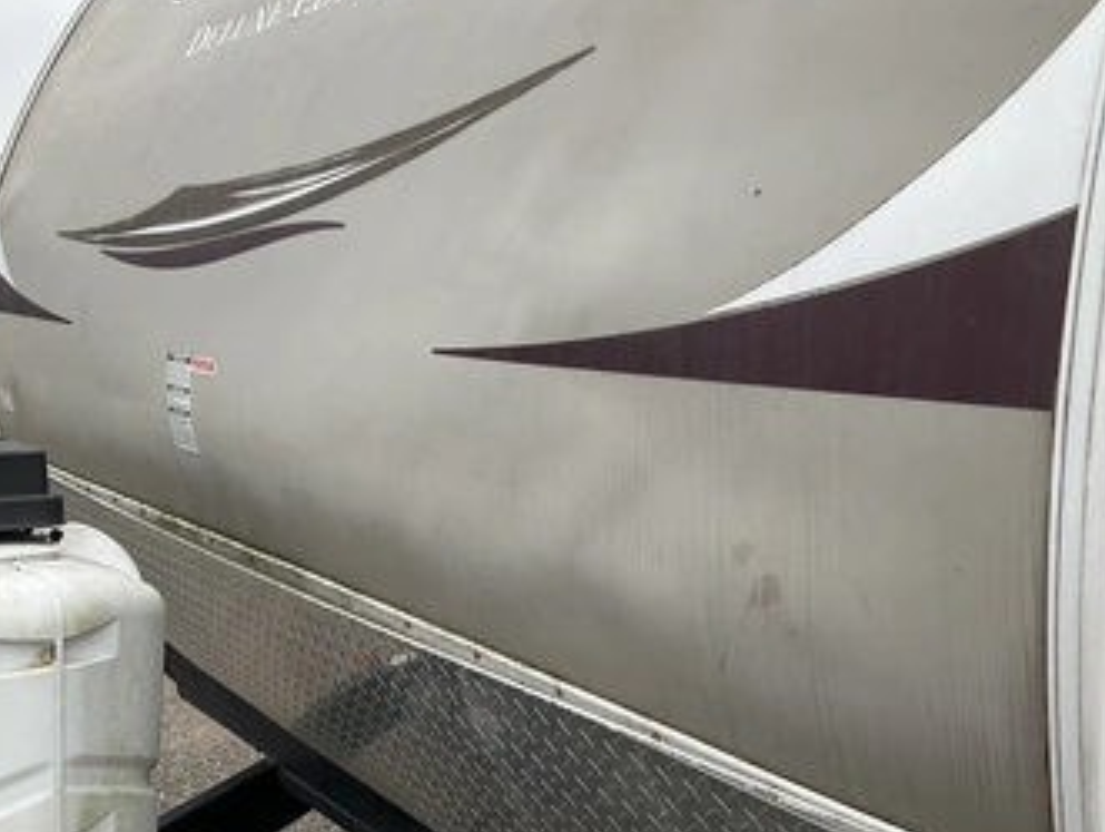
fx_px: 1118
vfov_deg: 40.8
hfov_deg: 52.4
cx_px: 628
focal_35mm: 35
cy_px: 404
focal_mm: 3
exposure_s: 1/551
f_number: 1.8
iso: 25
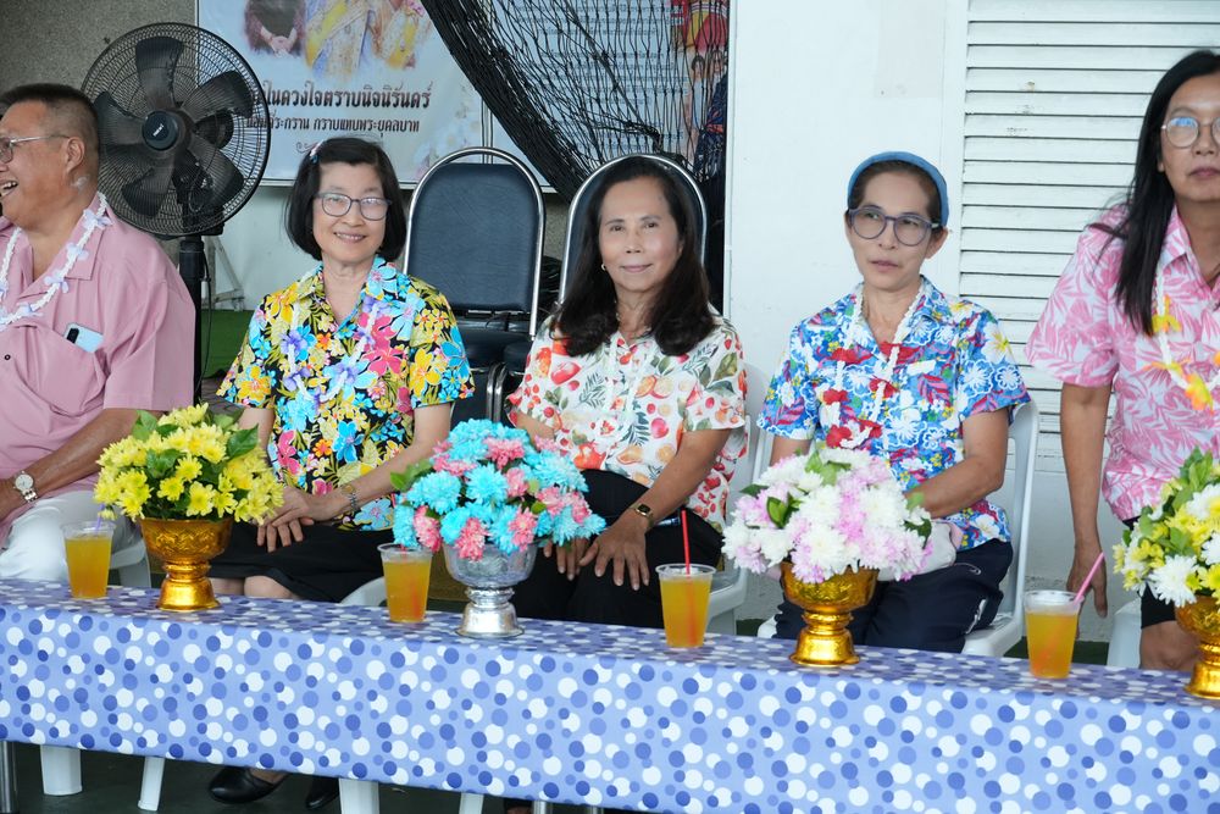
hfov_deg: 25.1
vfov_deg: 16.9
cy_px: 407
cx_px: 610
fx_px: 2745
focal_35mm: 81
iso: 1000
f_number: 5.6
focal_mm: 54
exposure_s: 1/200
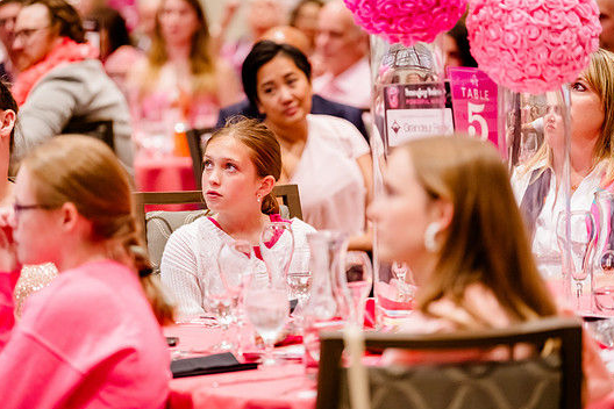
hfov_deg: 11.5
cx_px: 306
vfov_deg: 7.7
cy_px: 205
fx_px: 3036
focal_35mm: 178
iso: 5000
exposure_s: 1/125
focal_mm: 160
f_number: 2.8
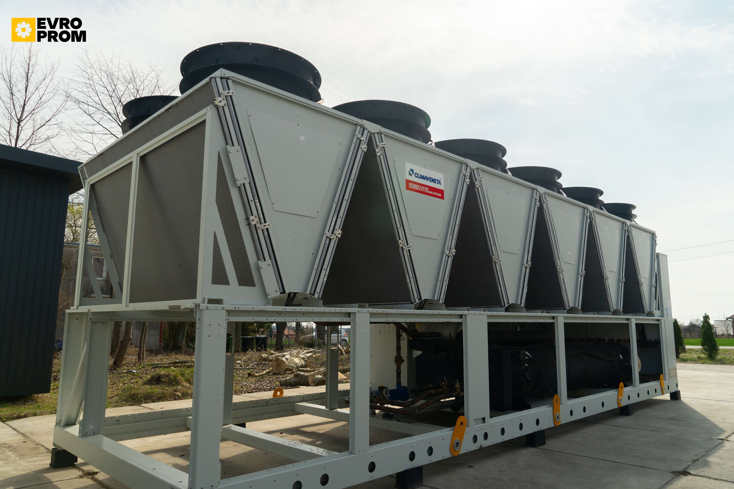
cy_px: 248
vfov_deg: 51.3
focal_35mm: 25
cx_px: 371
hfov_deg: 71.5
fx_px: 510
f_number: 7.1
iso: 160
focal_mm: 24
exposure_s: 1/320
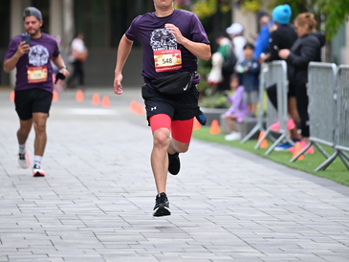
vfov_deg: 5.1
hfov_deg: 6.8
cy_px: 41
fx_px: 2925
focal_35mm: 290
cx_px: 174
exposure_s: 1/2000
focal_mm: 200
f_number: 2.8
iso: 640
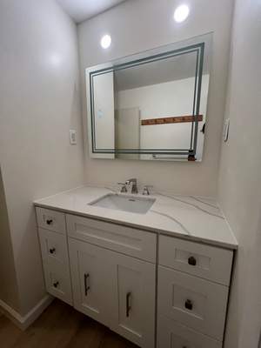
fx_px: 131
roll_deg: +1.6
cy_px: 174
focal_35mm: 13
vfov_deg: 106.2
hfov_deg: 89.9
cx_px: 130
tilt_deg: -11.1
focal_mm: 1.57
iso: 200
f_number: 1.8
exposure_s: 1/60
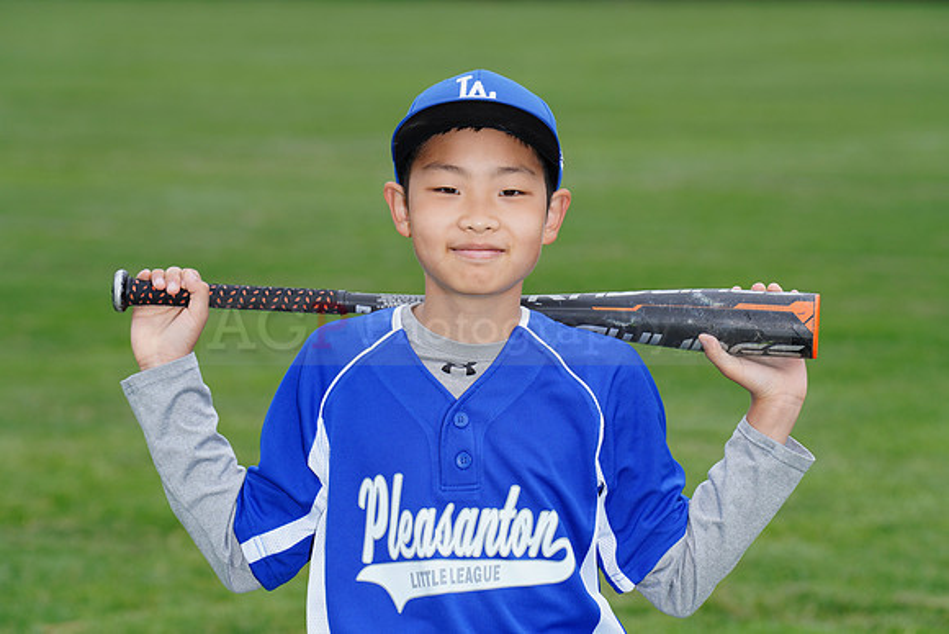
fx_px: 4983
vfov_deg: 7.3
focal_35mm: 189
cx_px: 474
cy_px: 317
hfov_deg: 10.9
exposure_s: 1/200
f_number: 8
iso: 200
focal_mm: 189
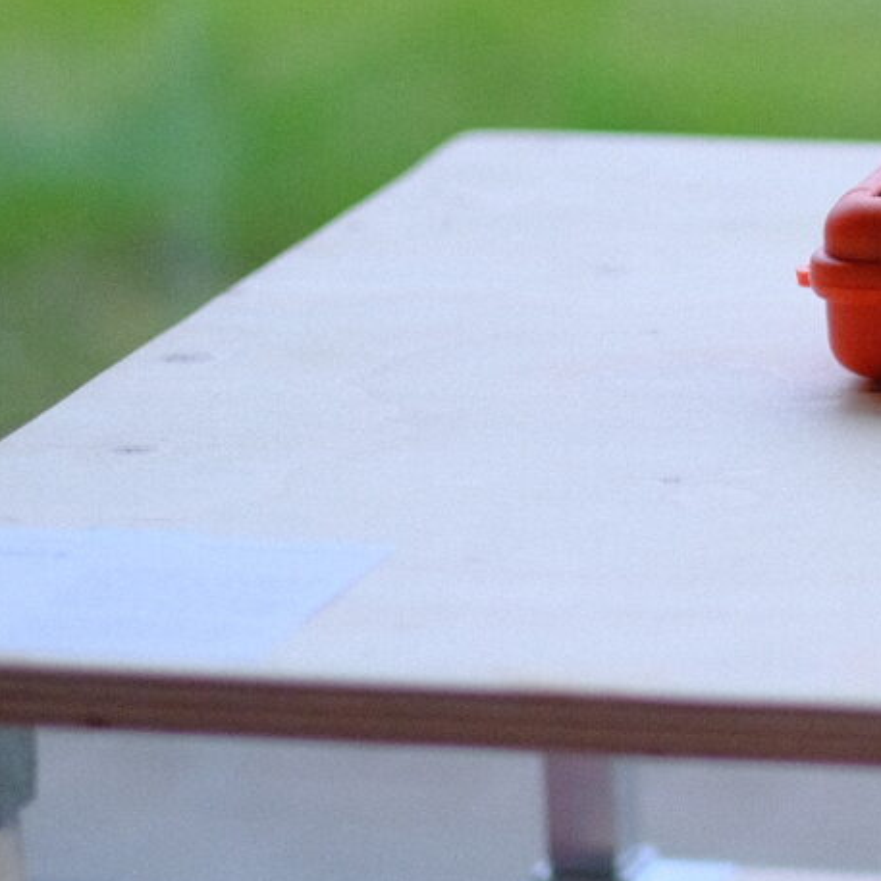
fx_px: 7256
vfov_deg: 6.9
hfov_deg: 6.9
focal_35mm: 252
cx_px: 1270
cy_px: 306
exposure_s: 1/2200
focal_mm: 56
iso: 800
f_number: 1.2
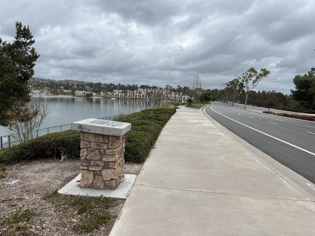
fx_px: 237
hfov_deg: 67.3
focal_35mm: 26
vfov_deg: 53.1
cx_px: 158
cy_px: 118
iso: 50
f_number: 1.6
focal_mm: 5.1
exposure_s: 1/5076
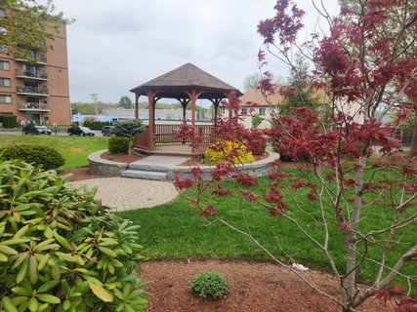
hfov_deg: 73.9
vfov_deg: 58.9
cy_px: 156
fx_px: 277
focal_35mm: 23
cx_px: 208
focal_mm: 5.4
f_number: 1.8
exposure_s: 1/332
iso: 20
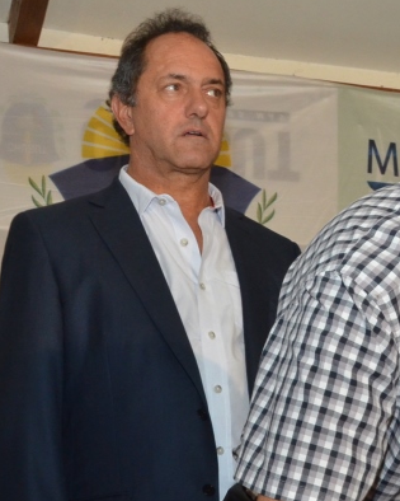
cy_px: 366
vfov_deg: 20.0
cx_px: 505
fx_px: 1406
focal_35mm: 95
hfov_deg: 15.5
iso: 1600
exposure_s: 1/60
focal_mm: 26
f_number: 8
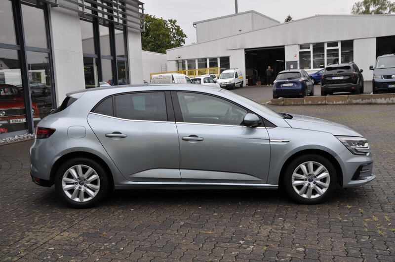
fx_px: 460
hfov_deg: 46.4
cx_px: 198
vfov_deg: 31.8
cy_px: 131
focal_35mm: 42
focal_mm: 28
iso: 200
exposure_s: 1/250
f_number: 8
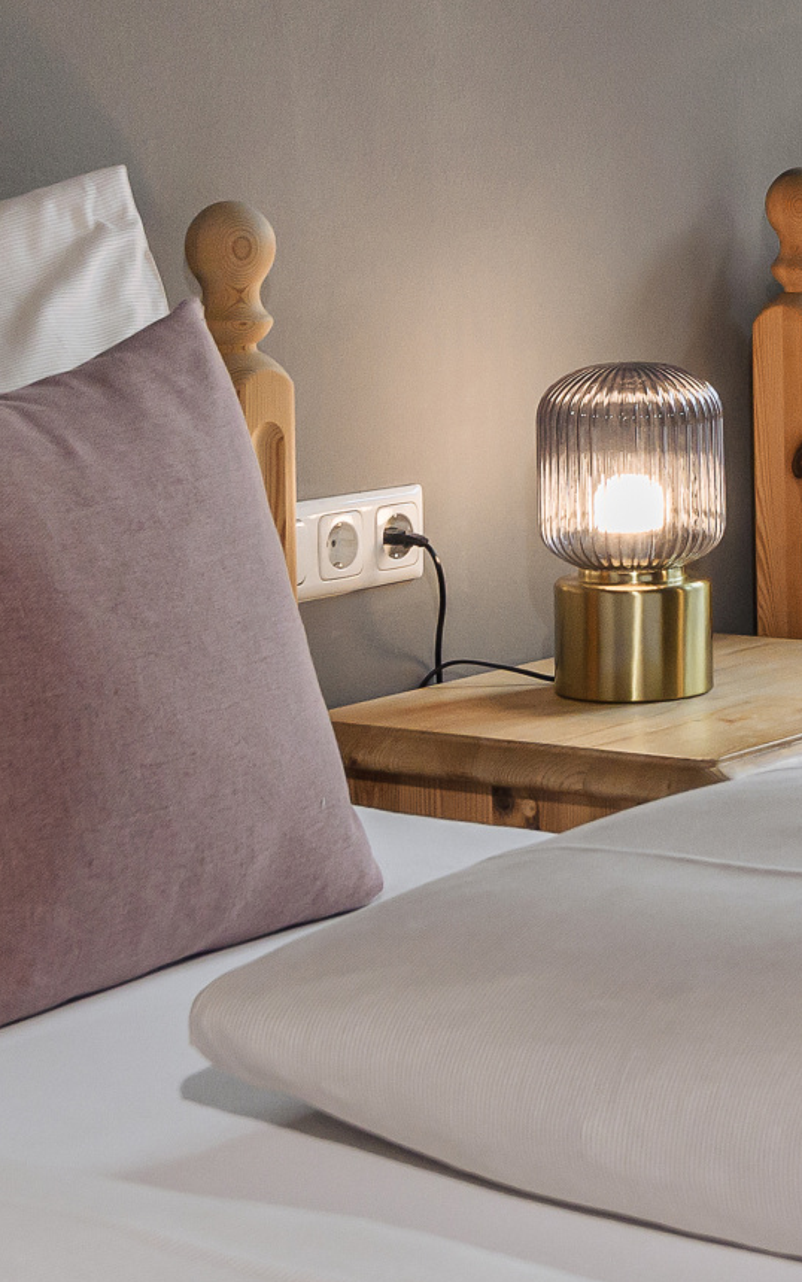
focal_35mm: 94
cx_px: 748
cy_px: 113
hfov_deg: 13.8
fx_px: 3285
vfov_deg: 21.6
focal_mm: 21
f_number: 6.7
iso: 400
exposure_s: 1/90
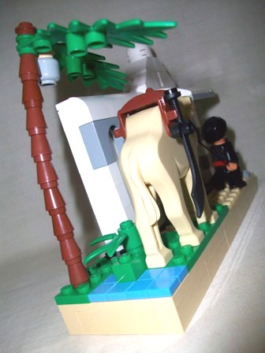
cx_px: 132
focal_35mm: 34
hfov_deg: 41.8
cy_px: 176
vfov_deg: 54.0
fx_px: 347
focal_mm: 5.7
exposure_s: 1/30
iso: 160
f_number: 2.8
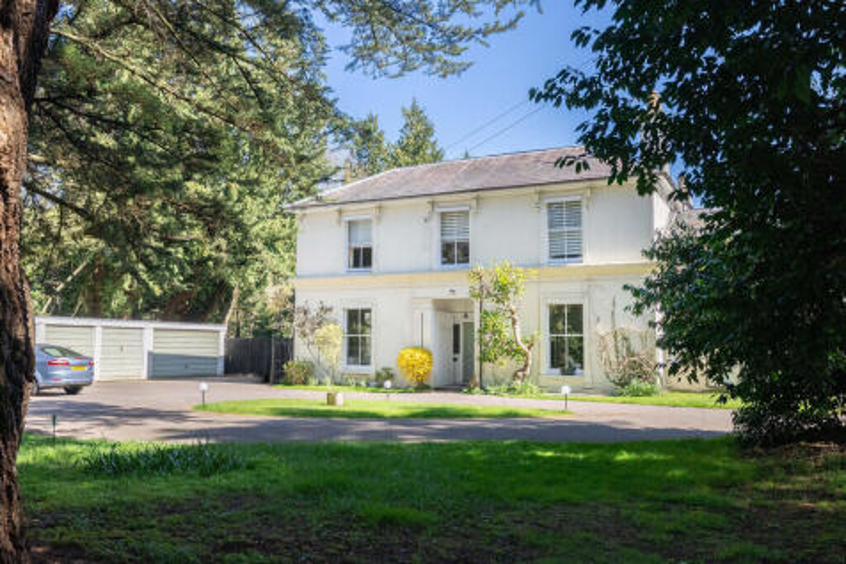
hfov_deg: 61.9
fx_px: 705
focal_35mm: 30
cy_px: 282
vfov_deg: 43.6
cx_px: 423
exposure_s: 1/1250
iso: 1000
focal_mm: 30
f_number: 7.1
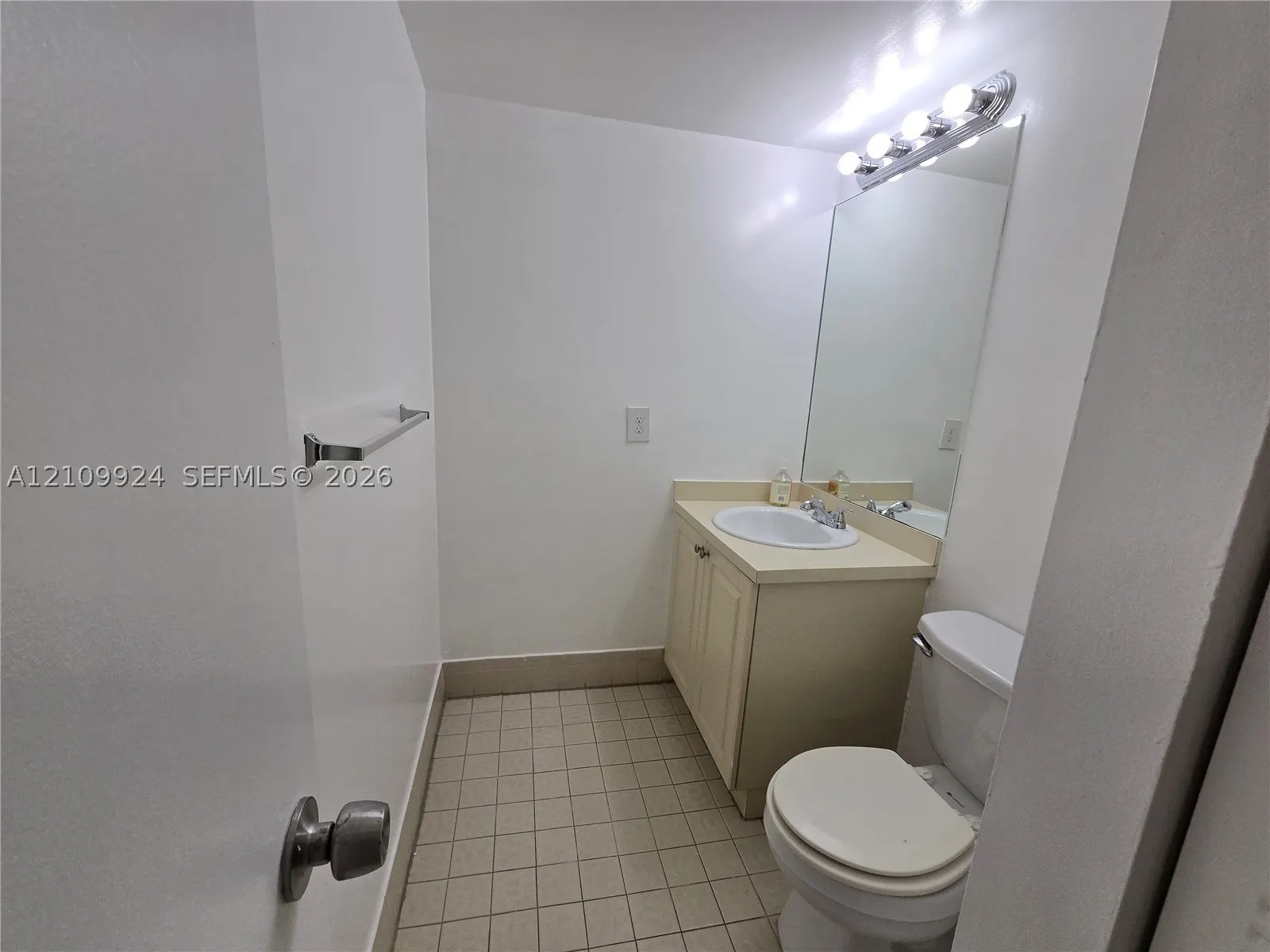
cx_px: 635
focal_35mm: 13
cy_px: 476
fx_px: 477
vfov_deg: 89.9
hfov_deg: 106.2
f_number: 2.2
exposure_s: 1/179
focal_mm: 2.2
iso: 50
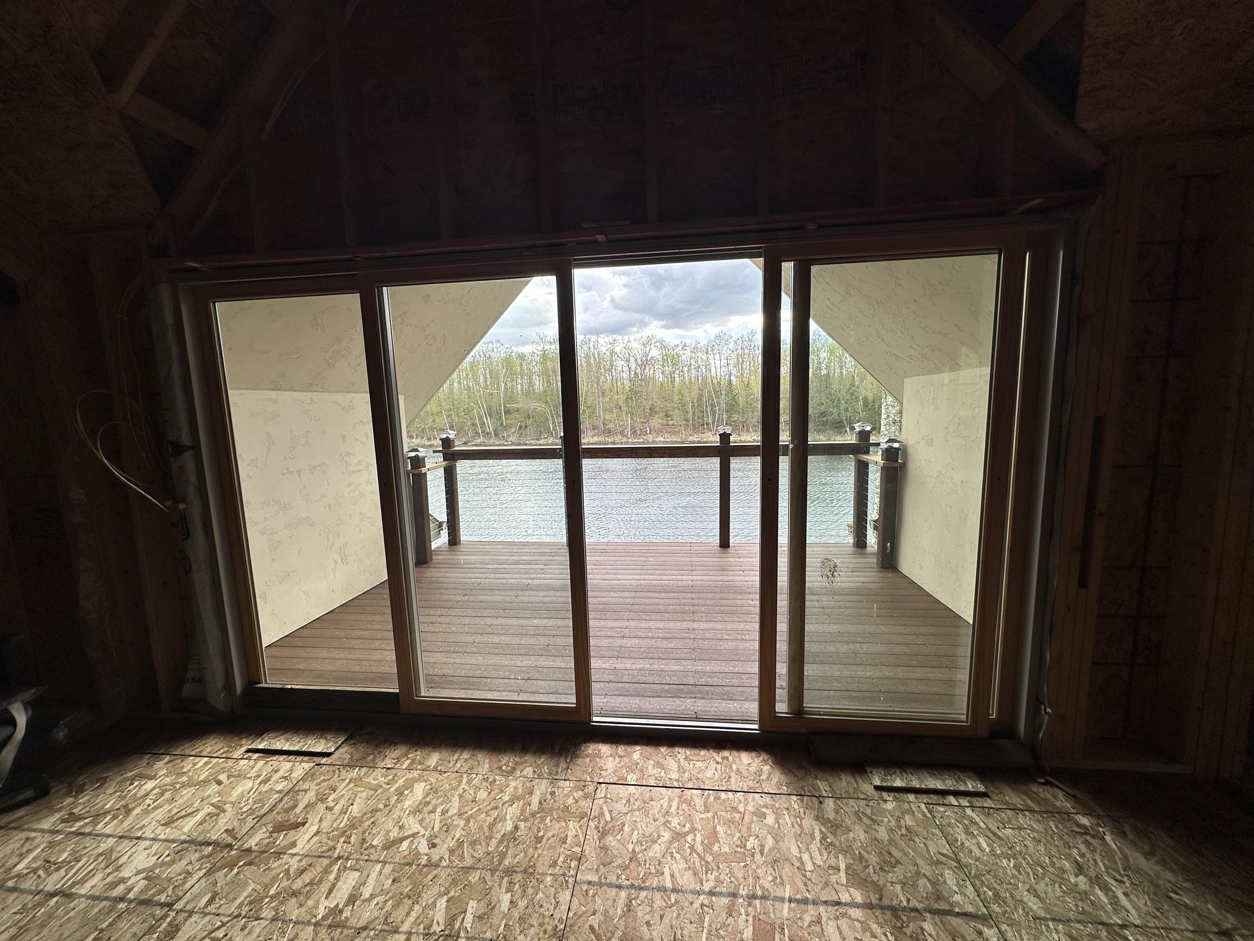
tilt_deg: -7.6
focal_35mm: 14
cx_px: 627
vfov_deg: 85.7
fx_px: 507
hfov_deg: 102.1
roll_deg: +1.0
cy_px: 470
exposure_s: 1/232
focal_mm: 2.22
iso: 40
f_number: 2.2
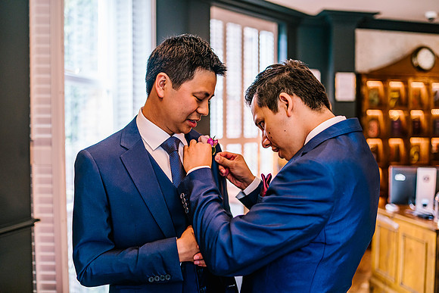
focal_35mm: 36
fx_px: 437
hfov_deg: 53.4
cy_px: 146
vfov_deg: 37.1
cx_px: 220
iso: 640
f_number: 1.8
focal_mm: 35
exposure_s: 1/250
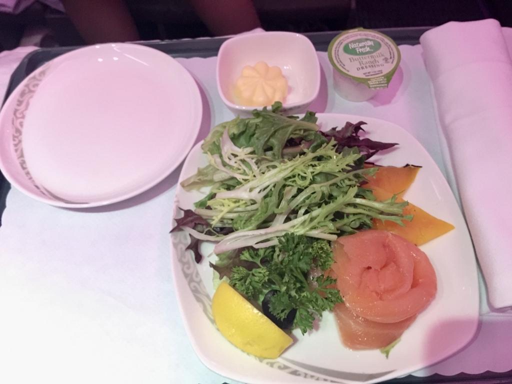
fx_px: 429
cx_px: 256
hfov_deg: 61.7
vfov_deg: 48.2
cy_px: 192
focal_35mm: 29
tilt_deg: -55.6
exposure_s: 1/4
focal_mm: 4.15
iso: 200
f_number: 2.2
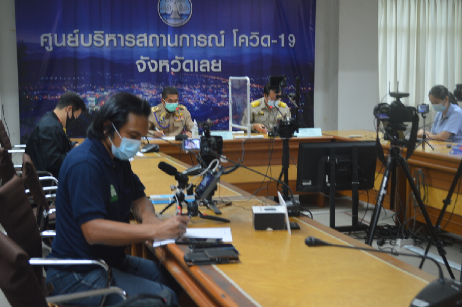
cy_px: 154
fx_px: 692
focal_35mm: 54
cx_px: 231
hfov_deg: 36.9
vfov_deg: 25.0
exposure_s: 1/20
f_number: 5
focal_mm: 36
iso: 400
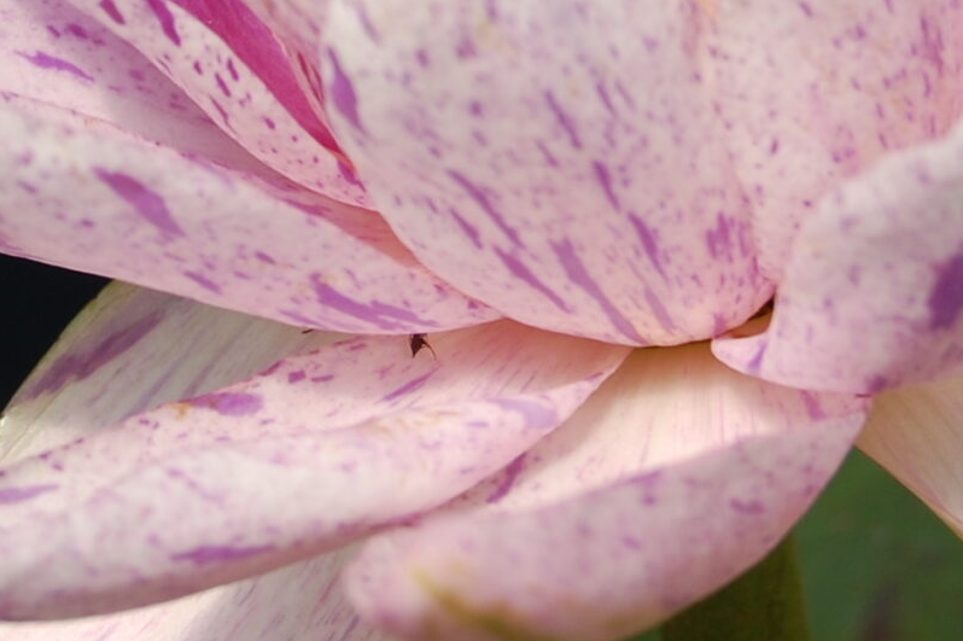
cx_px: 460
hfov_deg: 7.8
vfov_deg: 5.2
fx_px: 7074
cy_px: -233
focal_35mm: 265
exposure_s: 1/400
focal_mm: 55
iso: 200
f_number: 10
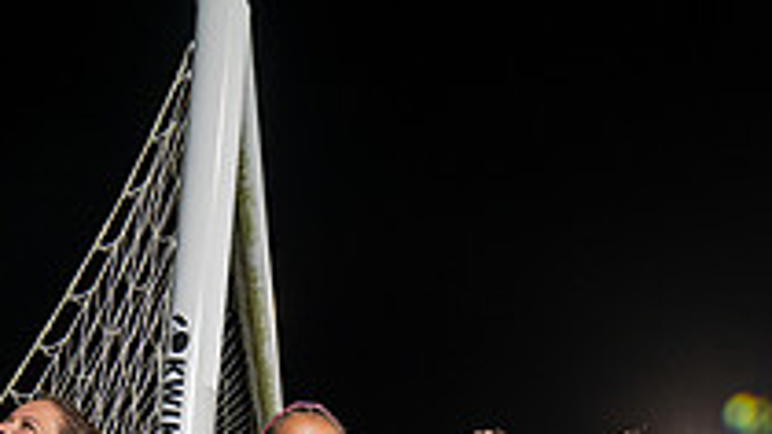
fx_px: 1105
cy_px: 824
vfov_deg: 17.3
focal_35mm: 54
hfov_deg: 38.5
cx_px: 360
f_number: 4
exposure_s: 1/125
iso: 640
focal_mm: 24
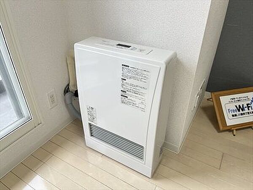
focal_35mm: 26
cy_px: 95
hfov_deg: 67.3
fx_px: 190
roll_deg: +0.0
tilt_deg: -35.2
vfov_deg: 53.1
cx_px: 126
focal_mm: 5.1
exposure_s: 1/100
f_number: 1.6
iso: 50
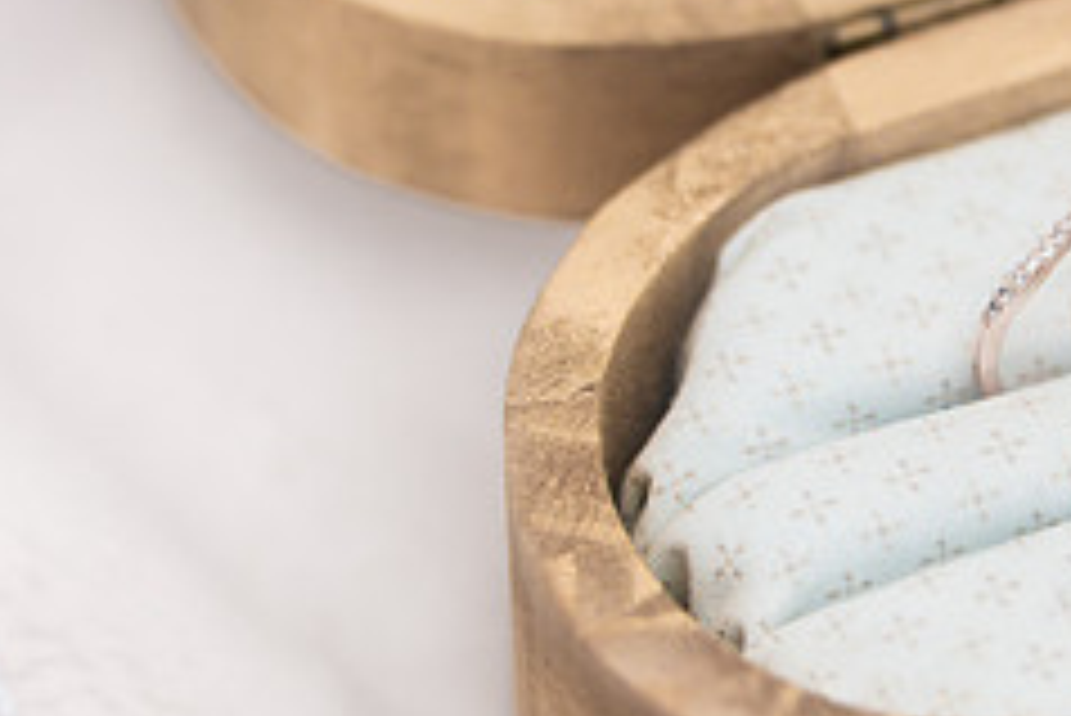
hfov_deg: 6.2
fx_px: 9793
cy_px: 191
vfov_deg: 4.2
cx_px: 1287
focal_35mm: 329
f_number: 3.2
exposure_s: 1/200
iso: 640
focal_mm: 135
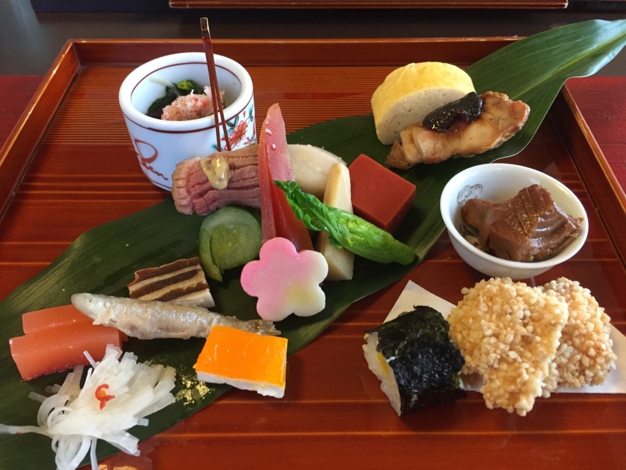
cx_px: 313
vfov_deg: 48.2
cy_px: 235
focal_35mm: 29
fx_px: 524
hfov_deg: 61.7
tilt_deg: -49.1
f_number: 2.2
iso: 200
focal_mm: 4.15
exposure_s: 1/30
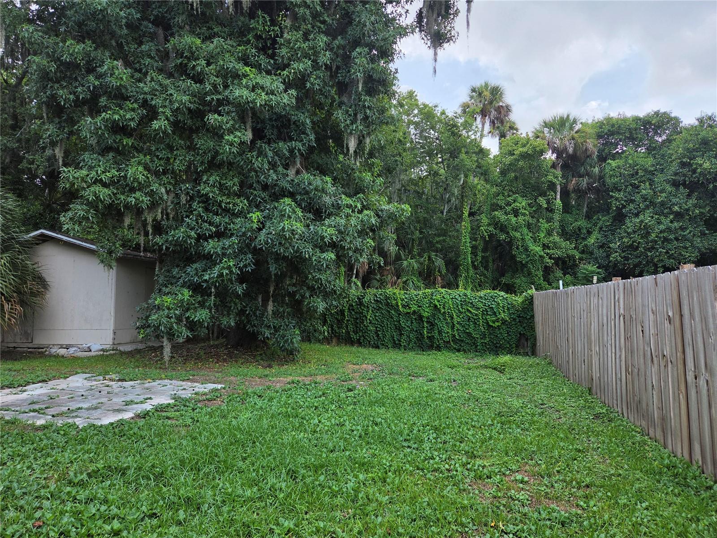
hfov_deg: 73.9
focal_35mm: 23
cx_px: 358
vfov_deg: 58.9
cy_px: 269
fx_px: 476
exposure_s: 1/2752
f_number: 1.8
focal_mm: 5.4
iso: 80
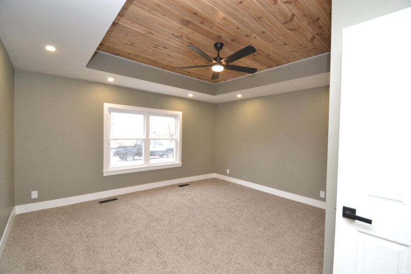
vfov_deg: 77.3
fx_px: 171
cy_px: 137
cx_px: 206
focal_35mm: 15
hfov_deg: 100.4
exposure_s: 1/60
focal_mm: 10
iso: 500
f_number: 3.5
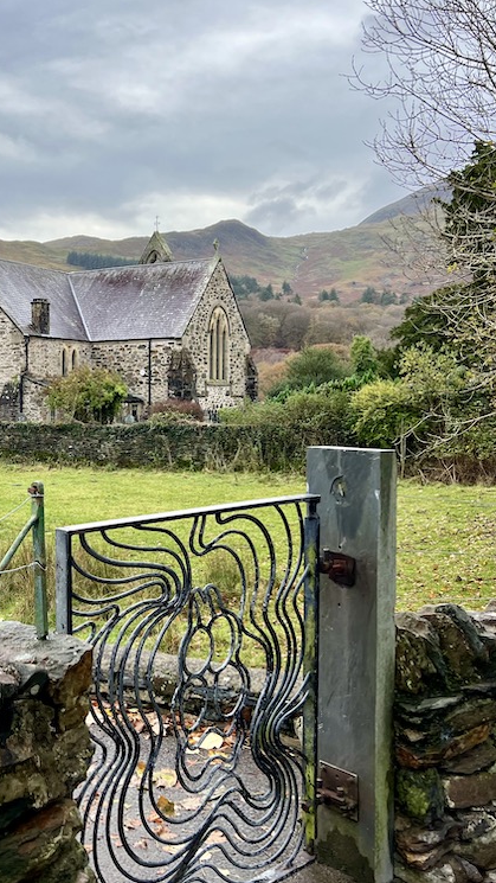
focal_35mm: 38
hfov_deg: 29.6
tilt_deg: -3.3
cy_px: 440
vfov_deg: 52.8
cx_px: 30
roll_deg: +1.4
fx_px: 889
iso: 50
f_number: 1.5
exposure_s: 1/949
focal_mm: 5.7
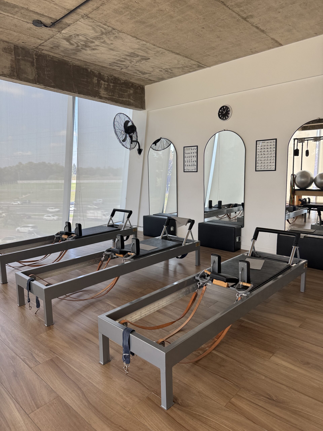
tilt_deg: -8.7
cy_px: 216
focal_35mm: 24
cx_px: 162
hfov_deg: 56.8
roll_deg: +0.4
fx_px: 299
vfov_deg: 71.6
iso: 64
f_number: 1.78
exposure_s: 1/160
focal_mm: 6.76
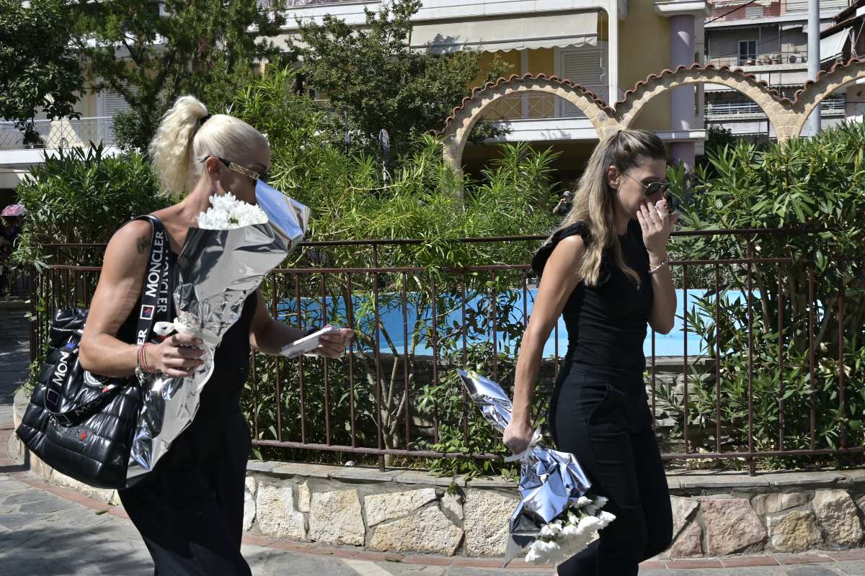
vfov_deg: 28.1
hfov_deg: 41.1
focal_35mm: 48
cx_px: 432
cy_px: 288
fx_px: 1153
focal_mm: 32.5
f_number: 8
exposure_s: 1/640
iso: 125
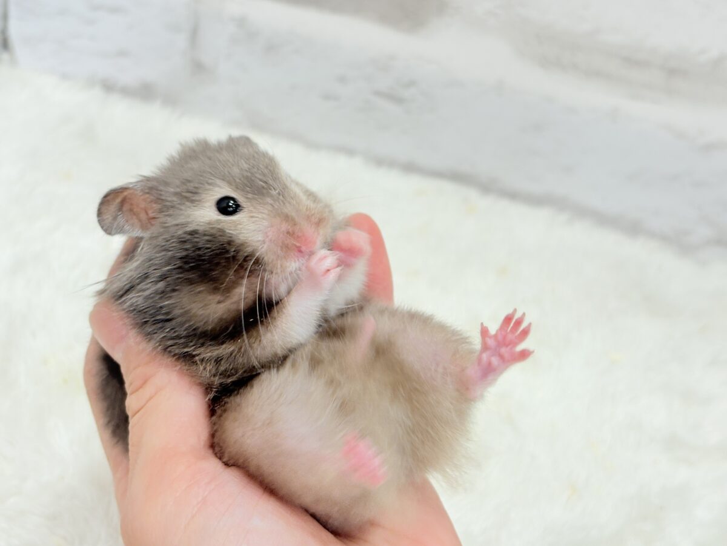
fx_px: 1092
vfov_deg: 28.0
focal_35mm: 52
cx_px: 364
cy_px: 273
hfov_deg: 36.8
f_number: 1.6
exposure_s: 1/50
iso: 40
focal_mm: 5.96
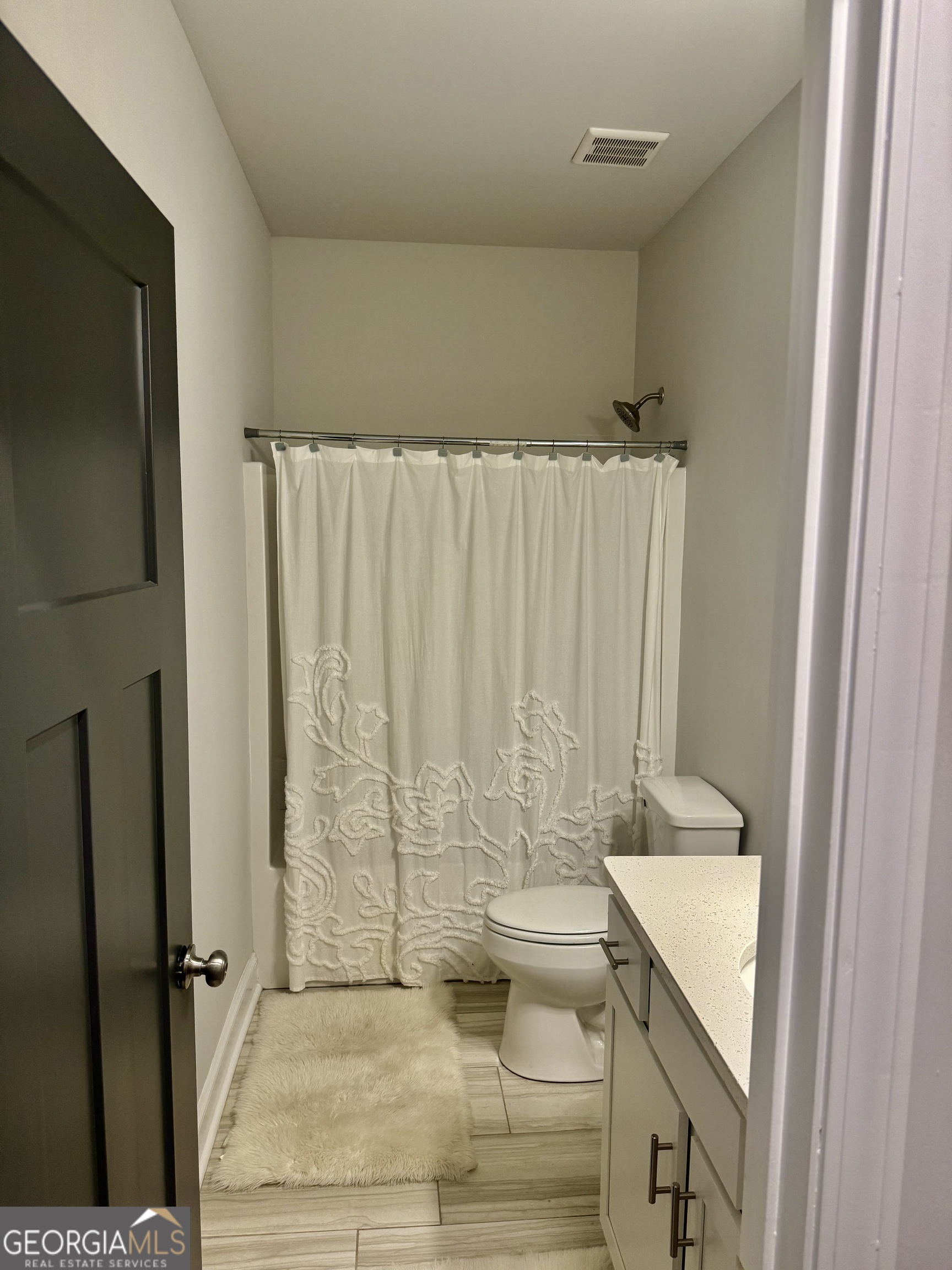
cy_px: 635
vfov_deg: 71.6
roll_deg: -1.3
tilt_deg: -6.2
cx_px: 476
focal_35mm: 24
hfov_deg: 56.8
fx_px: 880
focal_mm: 6.76
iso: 200
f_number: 1.78
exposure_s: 1/60
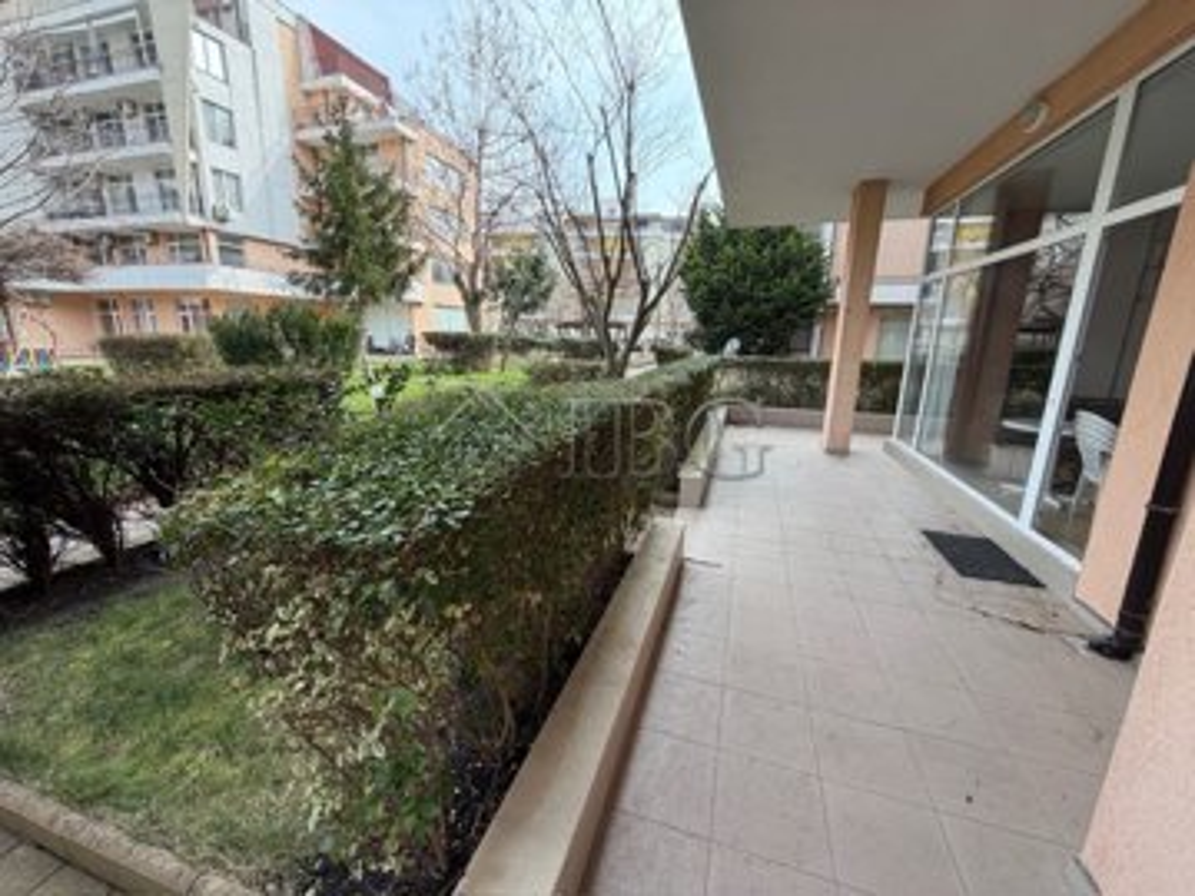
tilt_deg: -13.1
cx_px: 598
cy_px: 448
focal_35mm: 14
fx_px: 483
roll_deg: -0.8
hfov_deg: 102.1
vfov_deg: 85.7
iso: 50
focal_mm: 2.22
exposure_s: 1/416
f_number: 2.2
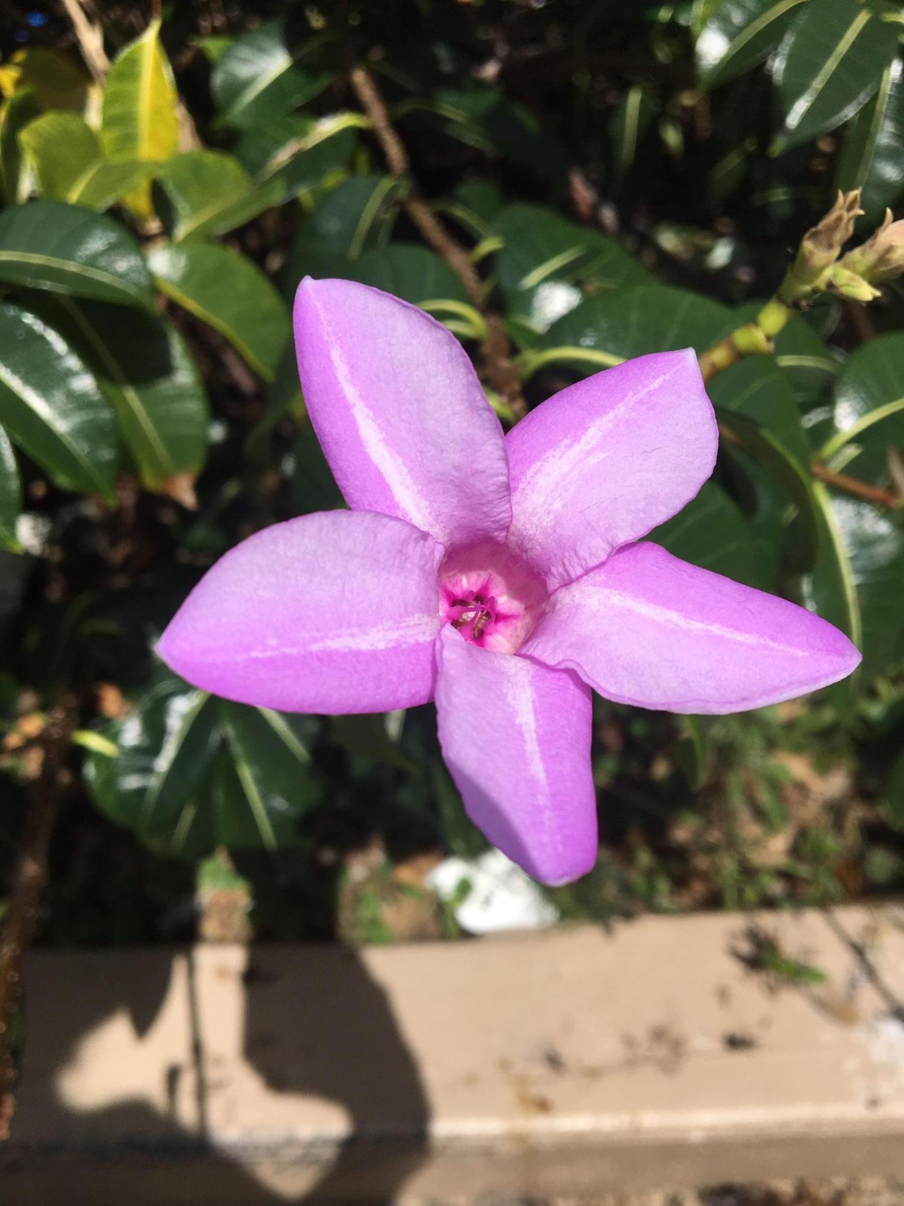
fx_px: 1010
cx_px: 452
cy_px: 603
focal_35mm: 29
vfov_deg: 61.7
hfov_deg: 48.2
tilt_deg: -47.5
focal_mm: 4.15
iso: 25
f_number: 2.2
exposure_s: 1/3344
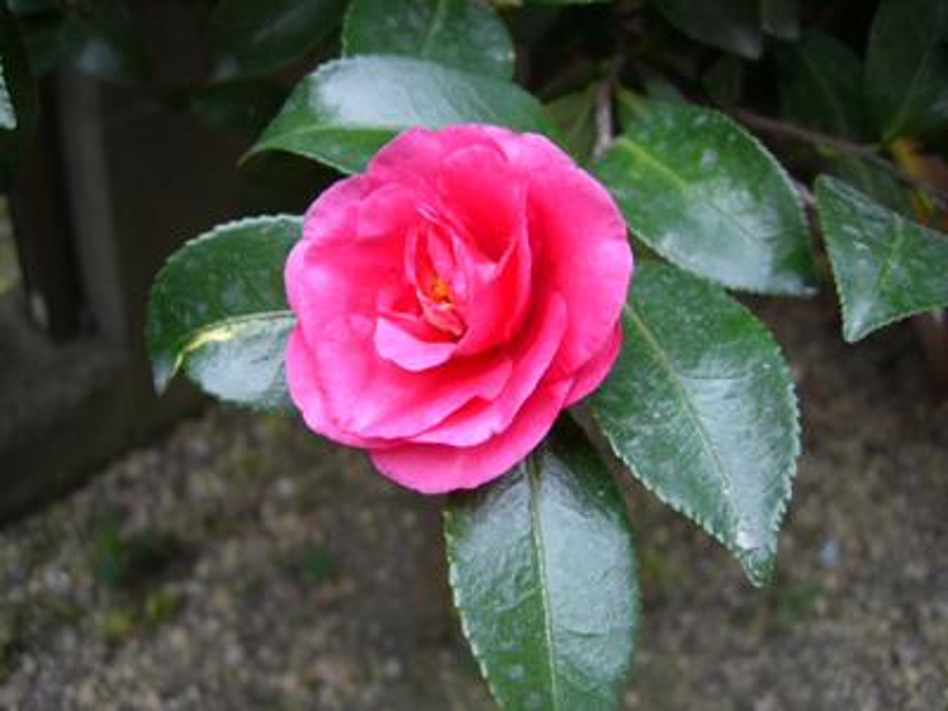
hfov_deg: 49.0
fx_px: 1041
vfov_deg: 37.7
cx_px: 474
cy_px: 356
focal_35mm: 38
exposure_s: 1/100
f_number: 2.7
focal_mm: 6.2
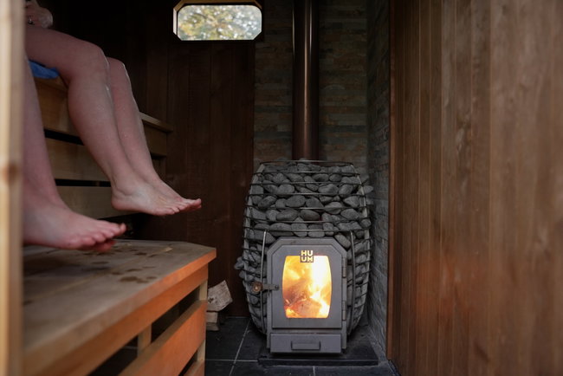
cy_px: 188
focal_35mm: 31
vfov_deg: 42.0
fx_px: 490
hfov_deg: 59.8
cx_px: 282
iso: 2500
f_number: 2.8
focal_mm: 31.3
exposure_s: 1/160
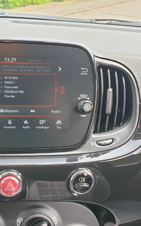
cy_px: 113
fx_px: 228
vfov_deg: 52.8
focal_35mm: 37
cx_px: 18
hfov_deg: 32.9
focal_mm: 4.3
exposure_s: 1/100
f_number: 2.4
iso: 50
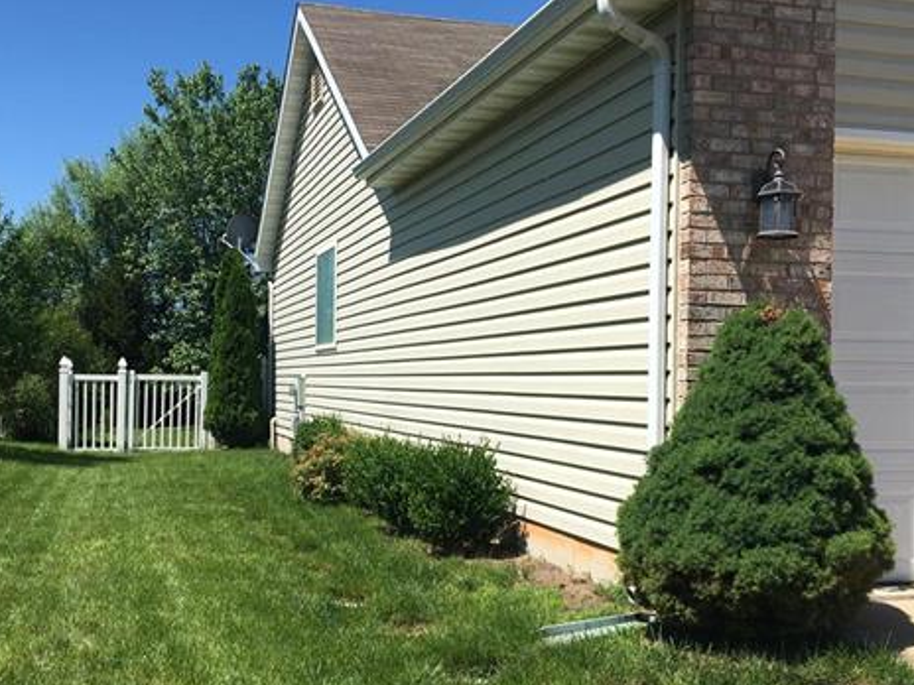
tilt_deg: +1.2
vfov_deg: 35.9
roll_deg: +0.3
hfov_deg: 46.7
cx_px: 394
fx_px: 1056
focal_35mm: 40
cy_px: 374
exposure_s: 1/1923
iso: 25
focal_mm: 4.15
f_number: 2.2
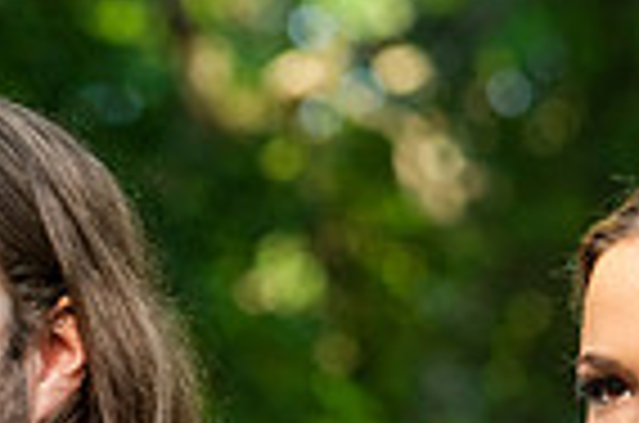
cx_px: 714
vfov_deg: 2.5
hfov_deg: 3.8
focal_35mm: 546
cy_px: 796
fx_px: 9670
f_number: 3.5
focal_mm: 112
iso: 500
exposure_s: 1/1000
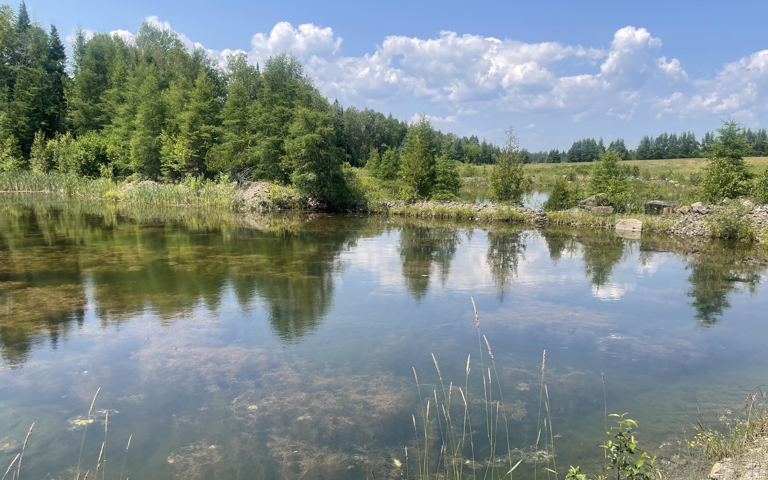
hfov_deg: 68.4
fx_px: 565
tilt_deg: -11.9
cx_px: 390
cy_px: 291
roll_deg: -1.3
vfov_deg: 45.7
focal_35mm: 27
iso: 32
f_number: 1.6
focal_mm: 5.1
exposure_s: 1/2247
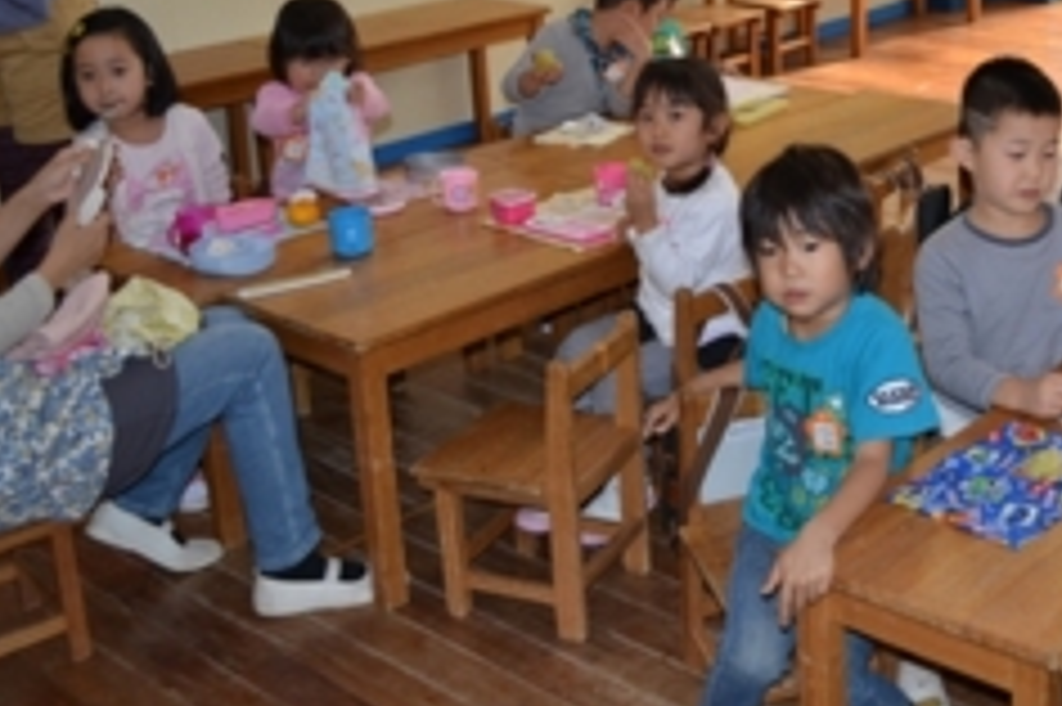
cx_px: 878
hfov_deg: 34.4
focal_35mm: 56
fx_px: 1651
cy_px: 169
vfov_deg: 23.9
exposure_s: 1/125
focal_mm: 22
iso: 200
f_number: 4
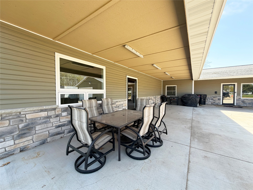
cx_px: 126
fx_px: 102
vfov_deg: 85.7
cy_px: 95
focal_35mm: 14
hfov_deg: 102.1
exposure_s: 1/233
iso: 50
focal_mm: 2.22
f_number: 2.2
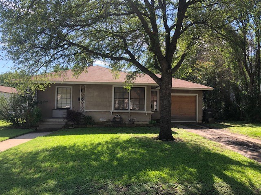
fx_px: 211
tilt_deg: +2.5
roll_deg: -1.1
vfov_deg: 49.7
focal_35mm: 28
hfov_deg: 63.4
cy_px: 98
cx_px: 130
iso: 20
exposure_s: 1/521
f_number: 1.8
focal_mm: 3.99
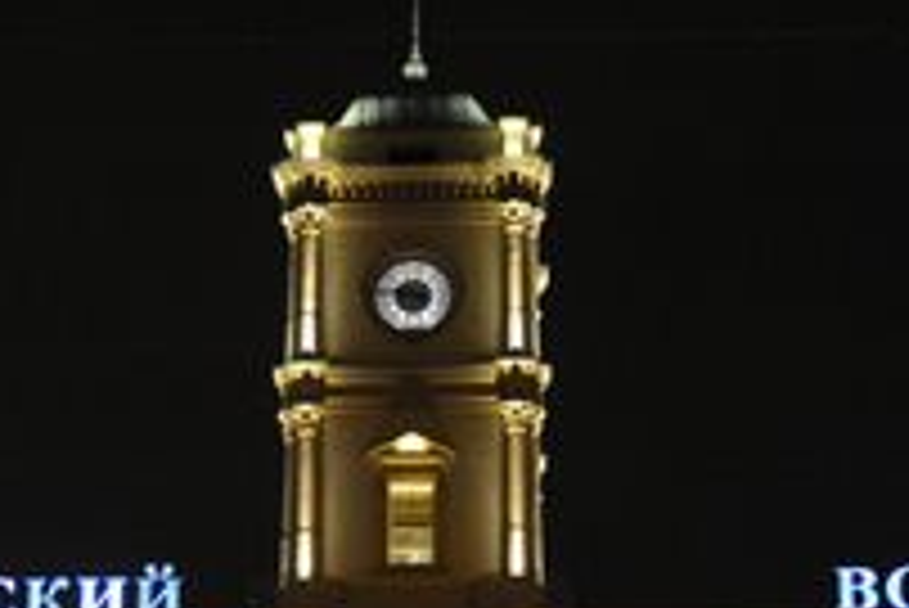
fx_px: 2451
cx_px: 410
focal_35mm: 97
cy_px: 887
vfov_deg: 13.4
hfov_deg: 21.0
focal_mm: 28
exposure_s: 1/125
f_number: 2.8
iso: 3200
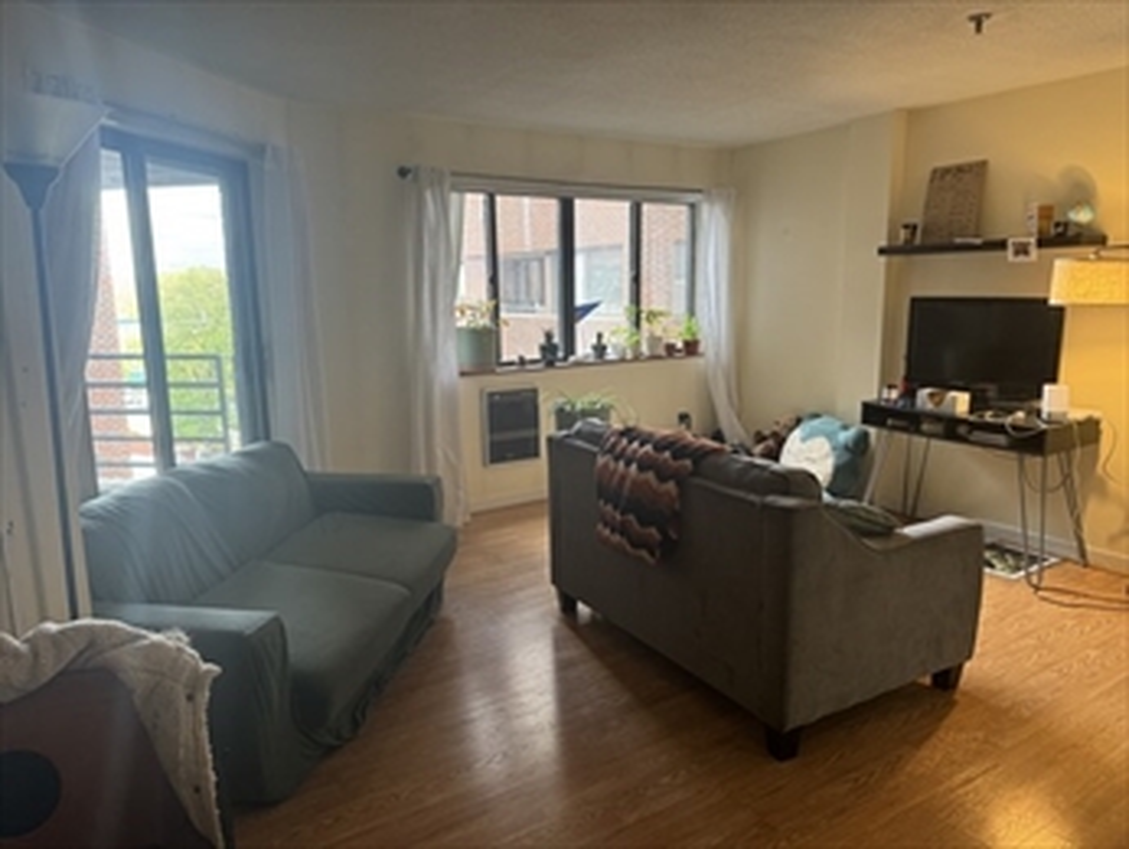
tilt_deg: -10.7
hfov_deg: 71.6
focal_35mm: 24
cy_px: 424
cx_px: 564
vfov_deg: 56.9
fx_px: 783
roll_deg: +0.8
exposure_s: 1/74
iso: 200
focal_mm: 6.76
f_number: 1.78
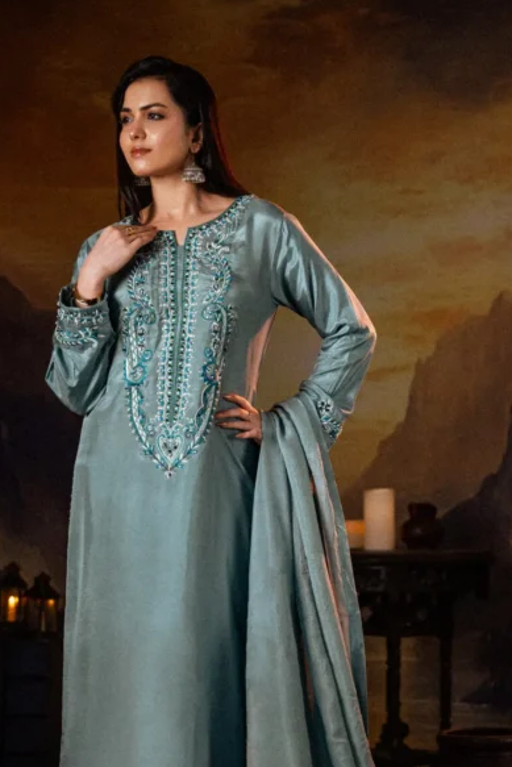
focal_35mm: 108
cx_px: 203
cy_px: 493
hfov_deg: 12.7
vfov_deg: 18.9
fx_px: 2302
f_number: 2.8
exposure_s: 1/125
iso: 800
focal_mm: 70
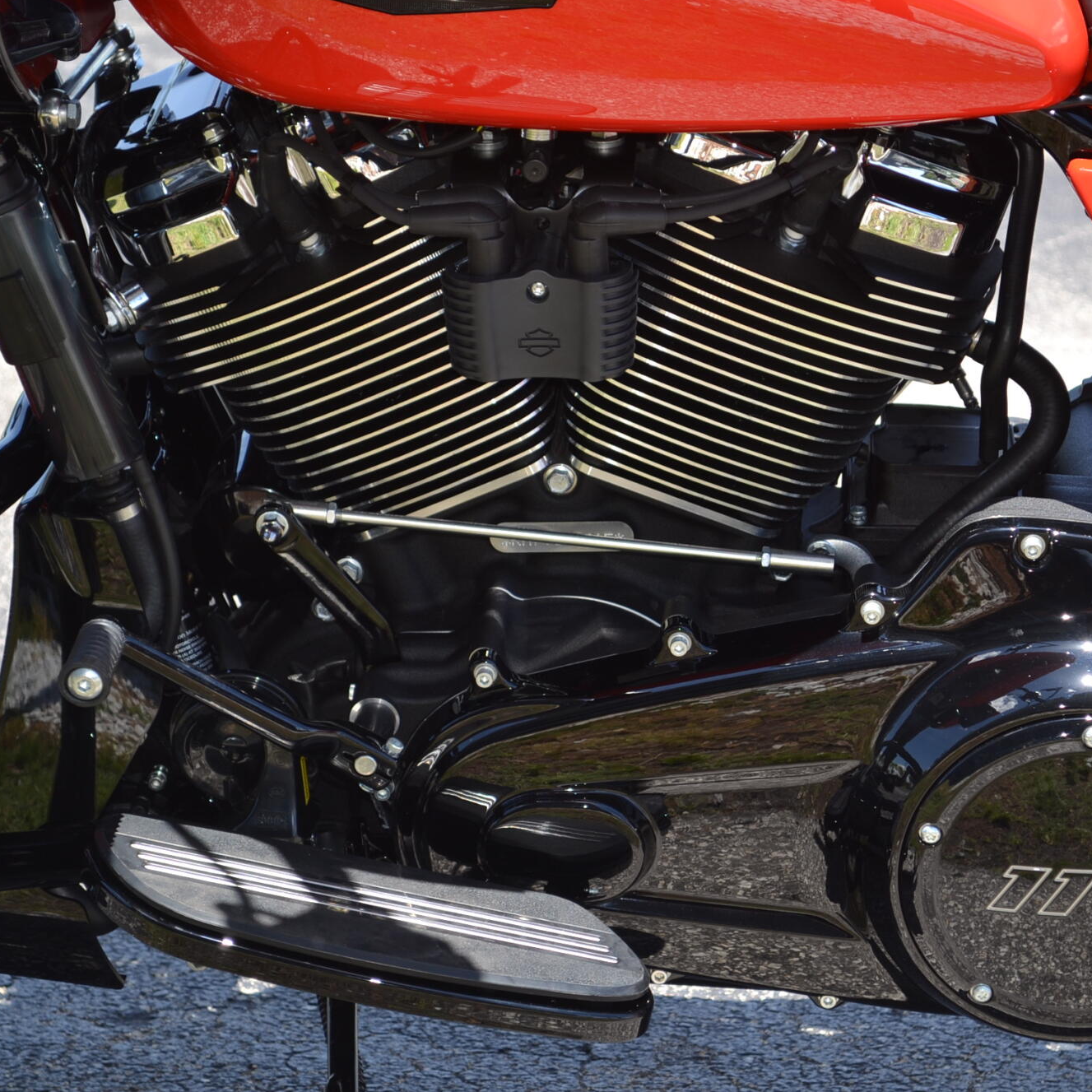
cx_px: 633
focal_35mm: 106
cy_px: 544
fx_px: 3770
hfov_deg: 16.5
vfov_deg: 16.5
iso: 100
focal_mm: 55
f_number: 5.6
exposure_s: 1/125
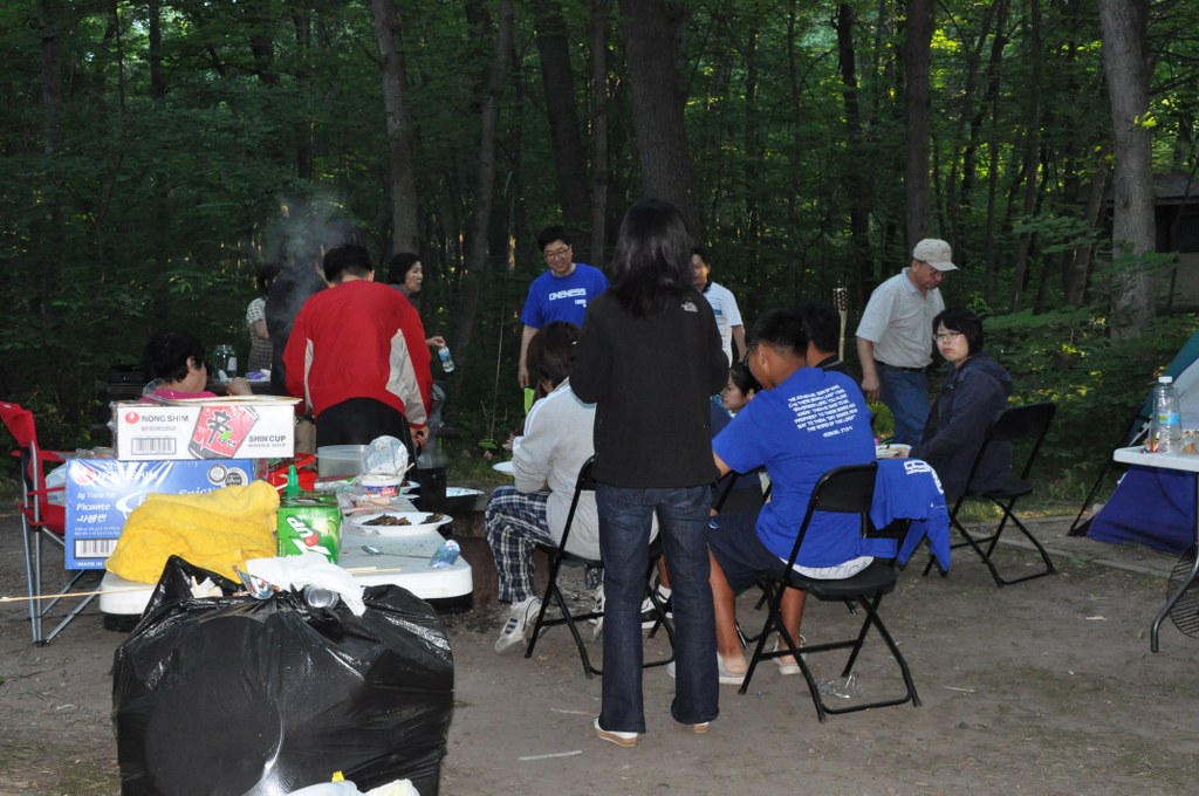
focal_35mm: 48
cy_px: 398
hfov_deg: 41.2
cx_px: 600
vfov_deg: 28.0
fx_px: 1597
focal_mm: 32
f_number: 10
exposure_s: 1/60
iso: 2000
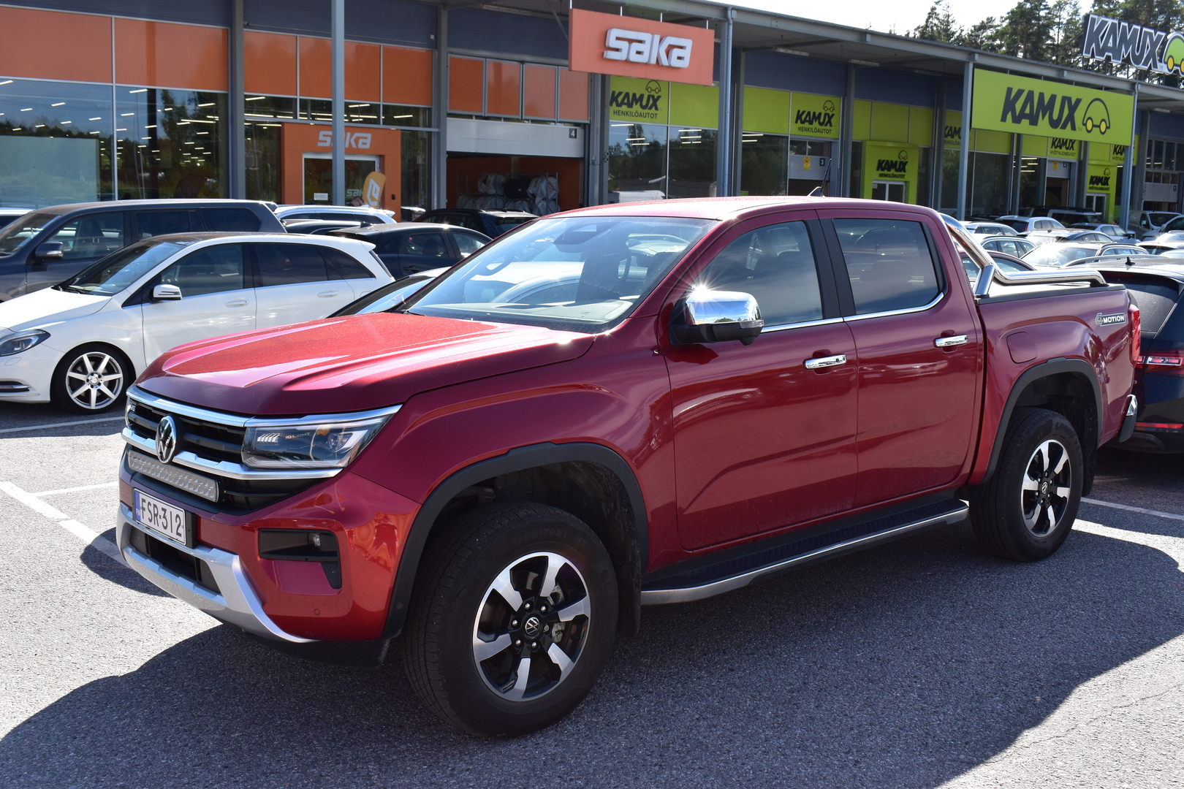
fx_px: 1184
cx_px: 592
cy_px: 394
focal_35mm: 36
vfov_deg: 36.9
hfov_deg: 53.1
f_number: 11
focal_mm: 24
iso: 400
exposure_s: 1/350
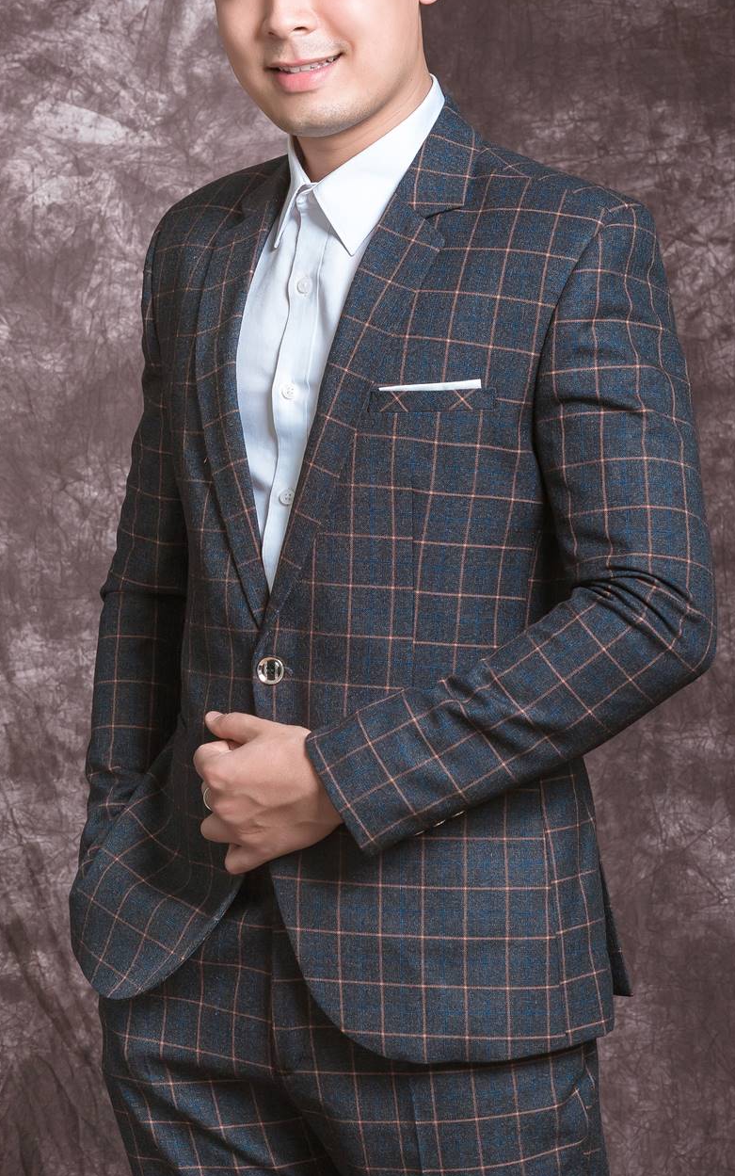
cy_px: 523
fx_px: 4005
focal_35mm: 125
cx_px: 347
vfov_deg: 16.7
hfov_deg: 10.5
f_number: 10
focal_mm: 85
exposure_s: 1/160
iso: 100
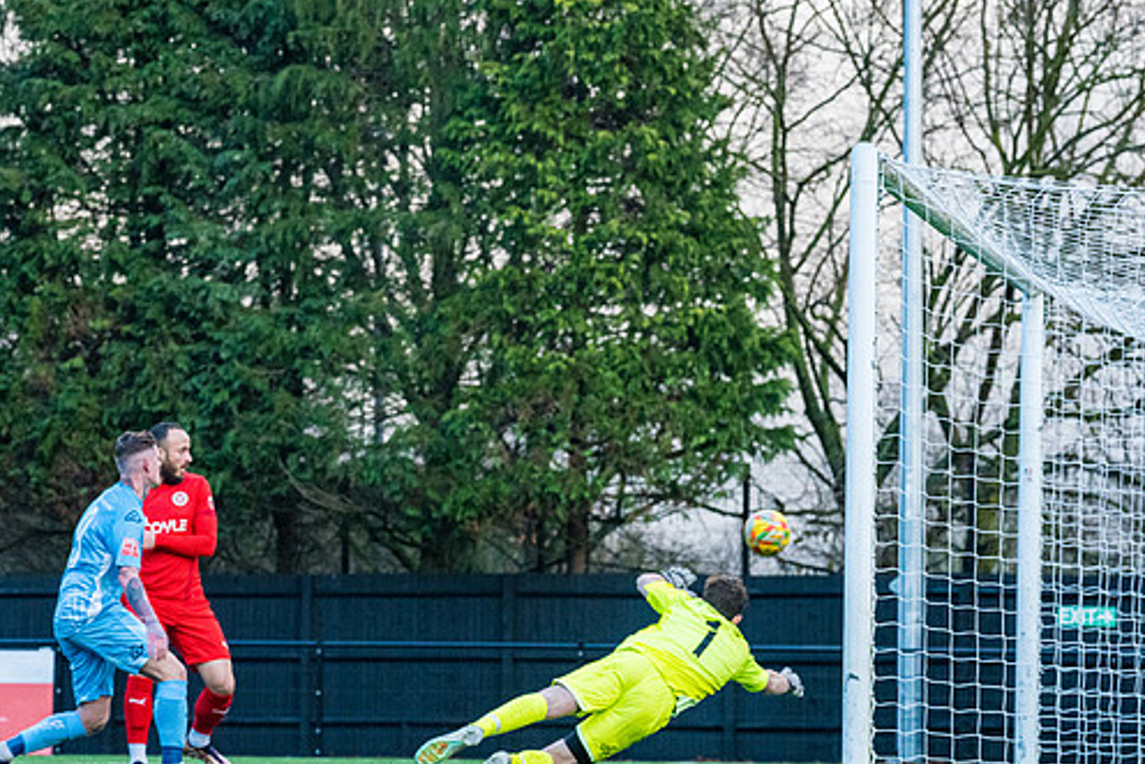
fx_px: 6935
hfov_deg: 9.4
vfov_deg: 6.3
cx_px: 594
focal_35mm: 218
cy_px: 413
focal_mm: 135
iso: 4000
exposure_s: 1/640
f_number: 6.3
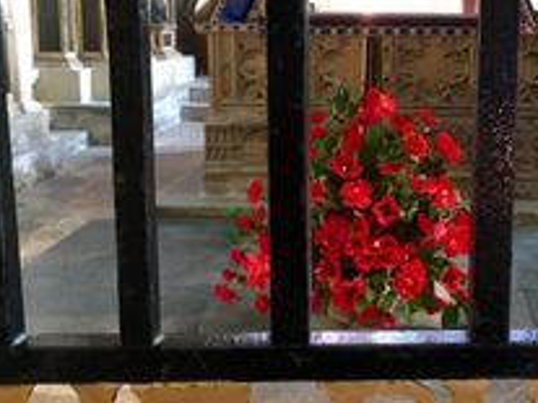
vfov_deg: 26.1
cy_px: 174
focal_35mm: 56
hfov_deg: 33.8
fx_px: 870
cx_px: 392
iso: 200
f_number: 2.2
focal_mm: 4.15
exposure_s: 1/20
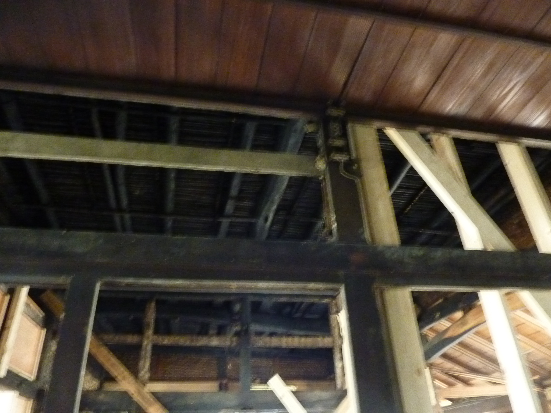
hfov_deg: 69.4
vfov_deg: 54.9
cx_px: 276
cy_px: 206
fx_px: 398
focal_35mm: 25
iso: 800
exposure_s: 1/8
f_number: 3.3
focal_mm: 4.1
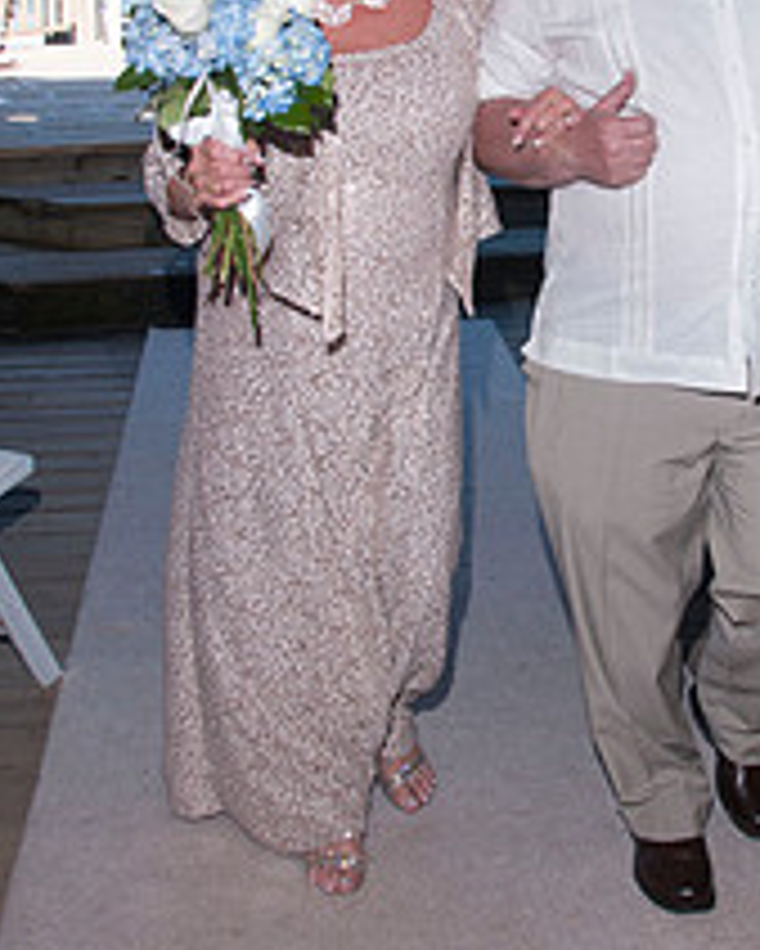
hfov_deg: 27.5
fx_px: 1517
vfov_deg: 34.2
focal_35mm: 54
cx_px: 627
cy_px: 270
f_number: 5.6
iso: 100
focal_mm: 18
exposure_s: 1/250
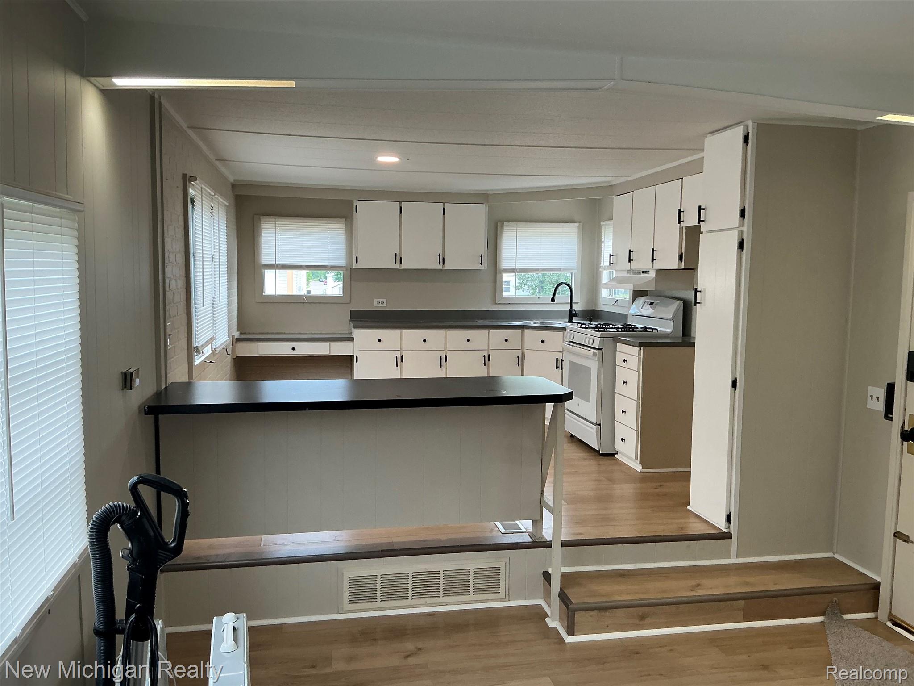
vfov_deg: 49.7
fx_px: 739
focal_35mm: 28
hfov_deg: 63.4
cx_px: 457
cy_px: 343
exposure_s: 1/60
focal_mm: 3
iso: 80
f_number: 1.8
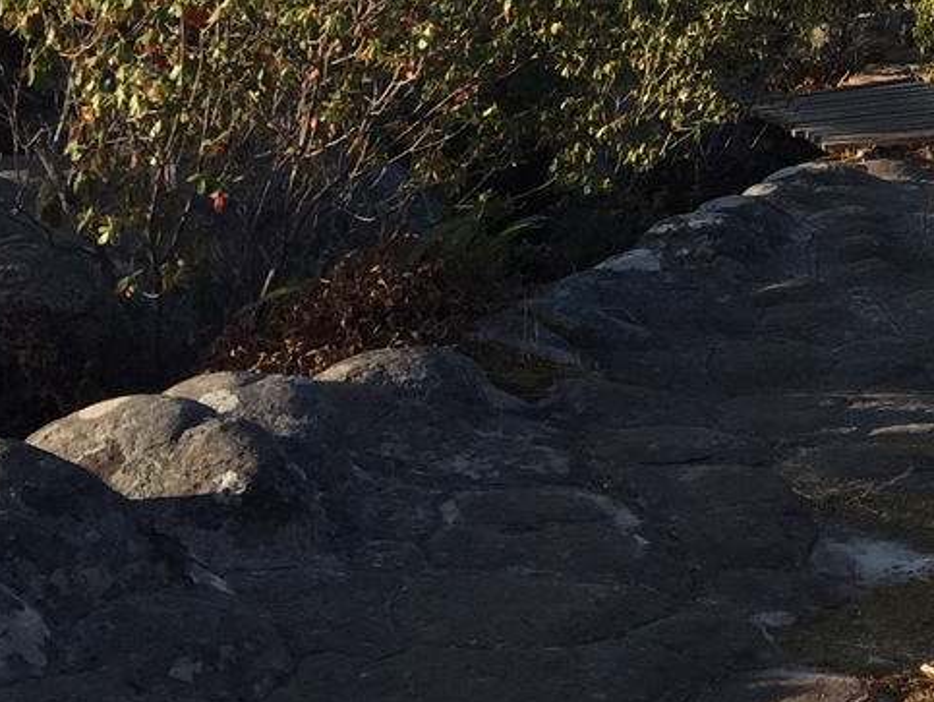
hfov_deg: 17.9
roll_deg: -1.9
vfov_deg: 14.5
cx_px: 1464
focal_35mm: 96
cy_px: -296
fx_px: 2592
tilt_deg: -2.9
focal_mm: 4.15
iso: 32
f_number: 2.2
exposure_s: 1/1099
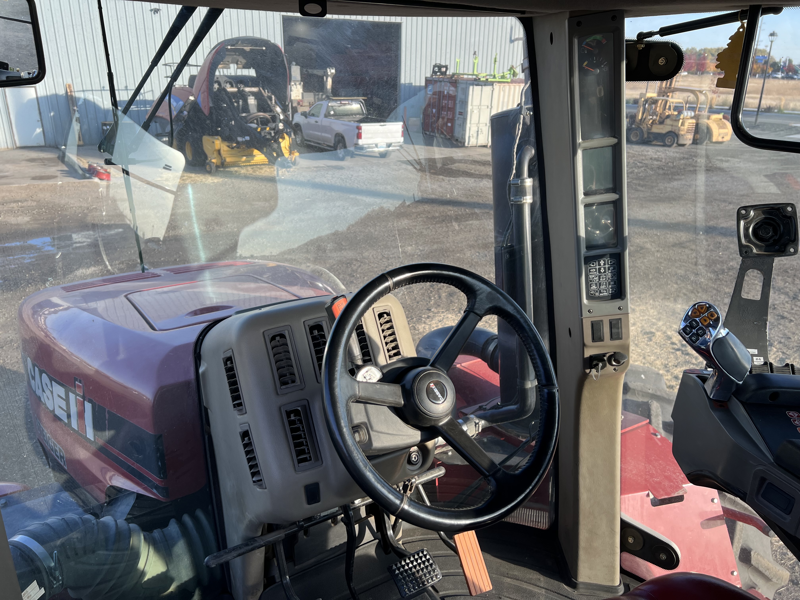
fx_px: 601
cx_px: 400
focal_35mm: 26
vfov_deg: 53.1
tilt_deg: -22.1
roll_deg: -1.0
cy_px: 300
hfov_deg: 67.3
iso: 50
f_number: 1.5
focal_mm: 5.7
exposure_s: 1/588
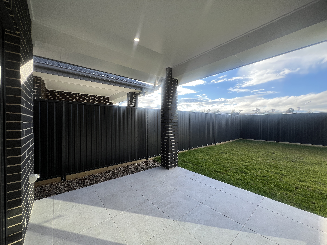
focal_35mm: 13
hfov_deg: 106.2
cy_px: 122
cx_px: 164
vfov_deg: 89.9
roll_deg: -0.5
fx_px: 123
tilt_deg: -1.1
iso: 32
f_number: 1.8
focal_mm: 1.57
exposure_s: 1/479
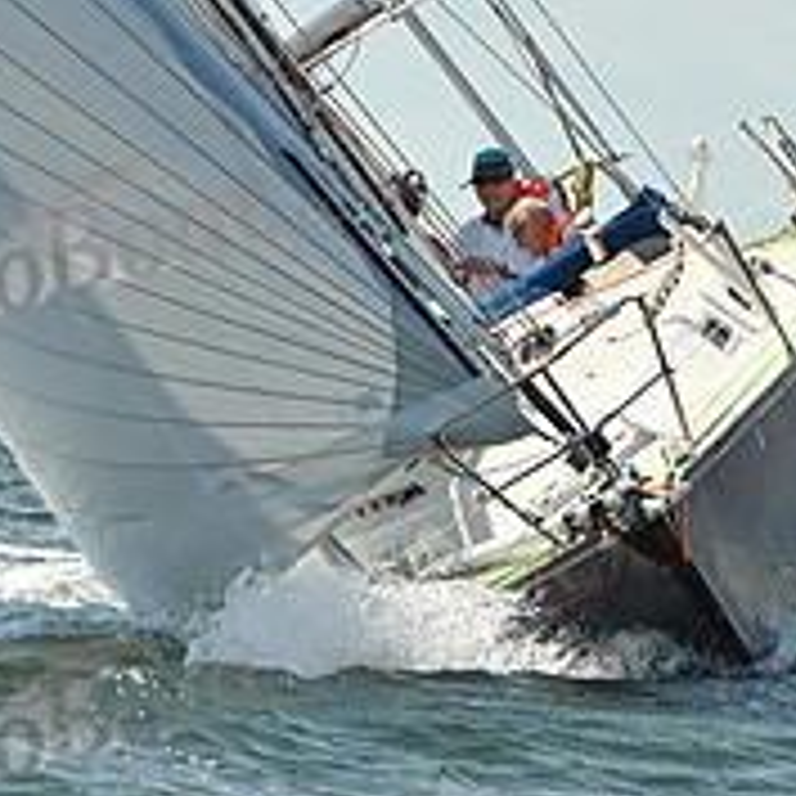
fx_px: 13424
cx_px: 630
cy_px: 429
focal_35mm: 516
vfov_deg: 3.4
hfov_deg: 3.4
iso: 250
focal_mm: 185
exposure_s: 1/1250
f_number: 8
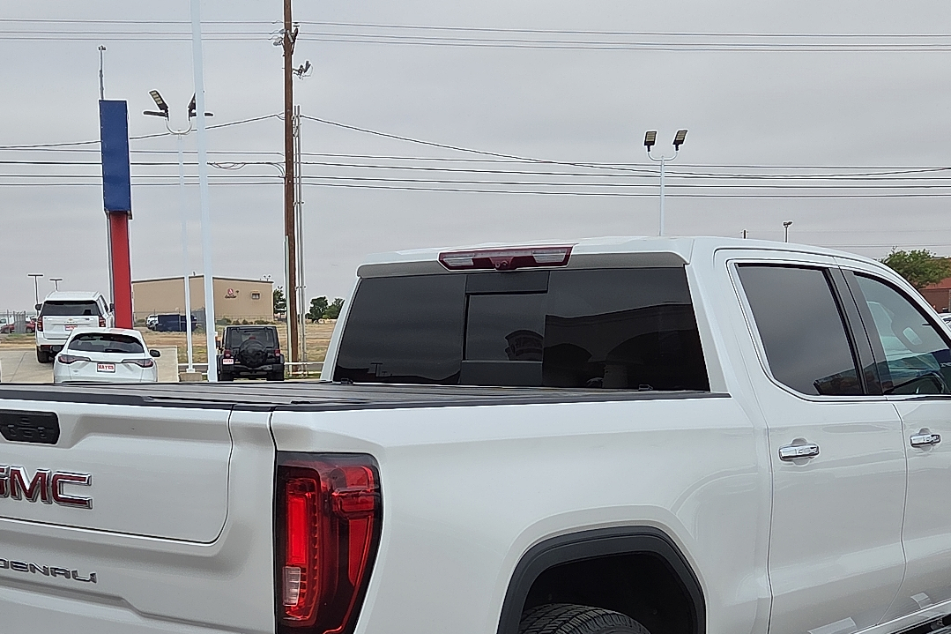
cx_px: 448
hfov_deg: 36.9
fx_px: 1426
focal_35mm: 54
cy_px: 515
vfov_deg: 24.6
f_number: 1.8
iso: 76
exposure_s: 1/5000
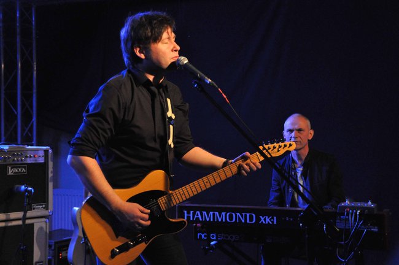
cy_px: 132
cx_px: 200
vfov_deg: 20.6
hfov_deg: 30.5
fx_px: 731
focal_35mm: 66
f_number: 4.5
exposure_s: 1/50
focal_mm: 44
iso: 2500
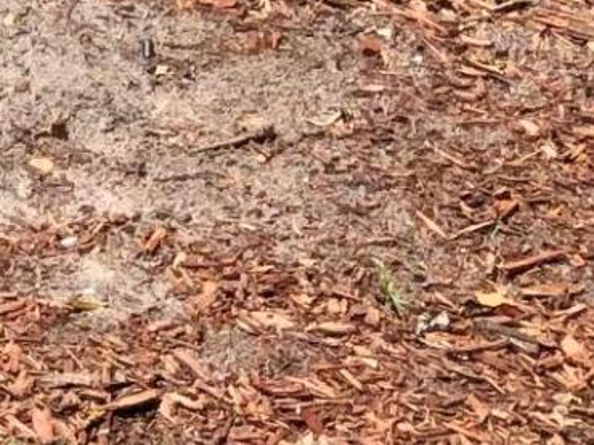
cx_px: -1040
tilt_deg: -11.5
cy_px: -774
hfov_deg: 8.1
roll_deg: -0.5
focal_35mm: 218
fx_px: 3738
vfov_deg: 6.4
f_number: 1.8
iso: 20
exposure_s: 1/1056
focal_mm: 3.99
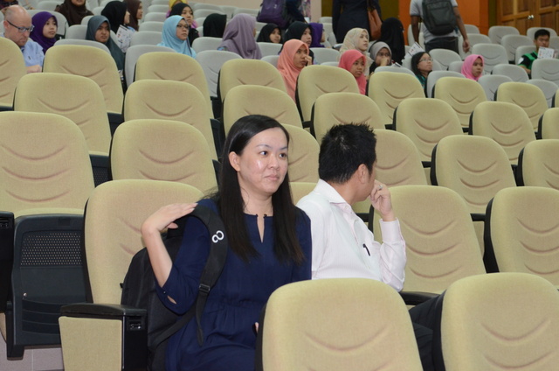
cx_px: 280
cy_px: 186
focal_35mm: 82
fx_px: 1278
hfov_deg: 24.7
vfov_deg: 16.5
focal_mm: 55
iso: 1600
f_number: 5
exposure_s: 1/60
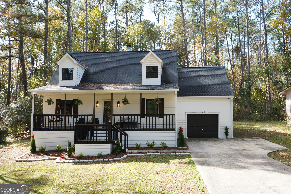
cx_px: 146
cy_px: 97
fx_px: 251
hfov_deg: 60.3
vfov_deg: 42.3
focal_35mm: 31
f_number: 4
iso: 100
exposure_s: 1/160
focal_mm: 31
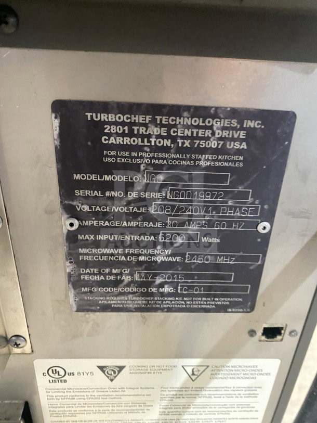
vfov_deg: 69.4
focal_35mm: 25
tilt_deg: -25.5
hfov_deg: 54.9
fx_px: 305
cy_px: 212
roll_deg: -4.3
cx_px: 158
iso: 800
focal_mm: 4.25
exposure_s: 1/30
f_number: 1.8
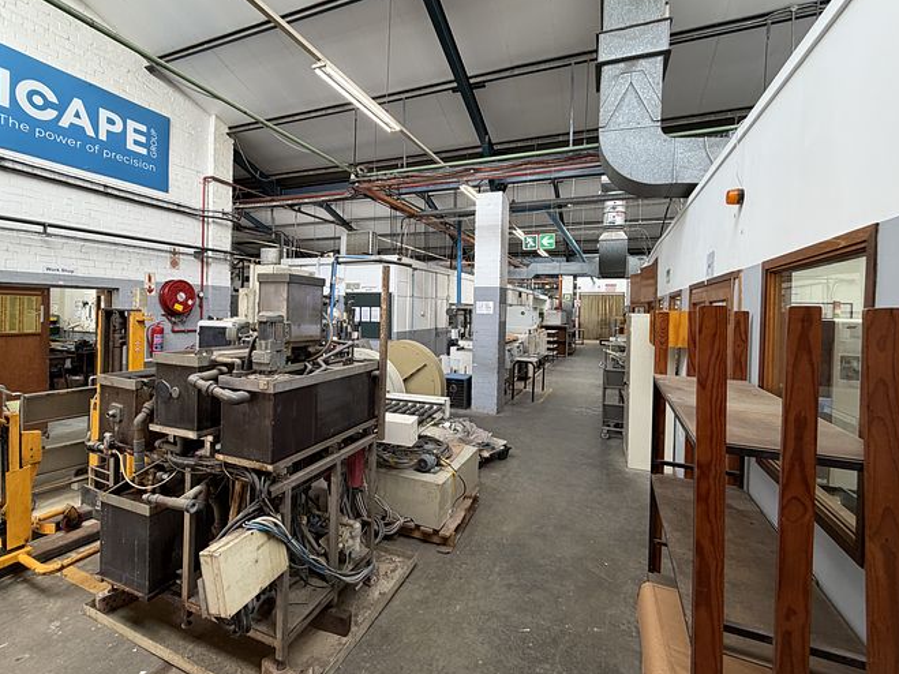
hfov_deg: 90.8
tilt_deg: -0.8
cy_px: 312
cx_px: 412
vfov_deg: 74.6
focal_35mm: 17
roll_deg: -1.1
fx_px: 441
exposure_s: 1/100
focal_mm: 2.22
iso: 160
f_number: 2.2
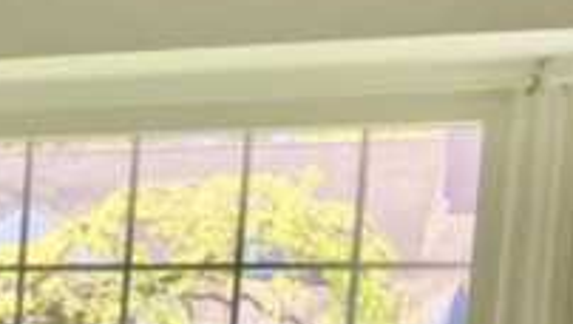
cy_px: 733
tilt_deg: -5.3
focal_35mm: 160
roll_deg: -2.4
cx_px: -635
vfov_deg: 7.2
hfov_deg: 11.8
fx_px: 2433
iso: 40
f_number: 2.2
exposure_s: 1/120
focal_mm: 4.15
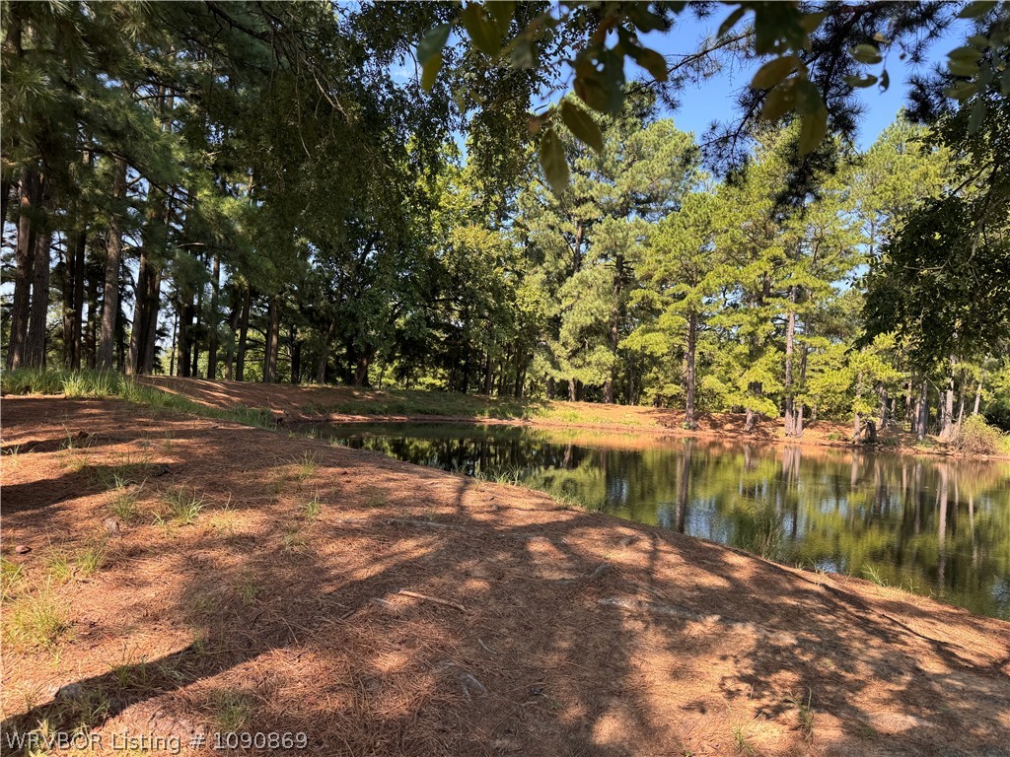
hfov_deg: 71.6
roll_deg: -3.1
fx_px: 700
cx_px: 505
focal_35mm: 24
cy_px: 378
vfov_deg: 56.8
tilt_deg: +2.2
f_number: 1.78
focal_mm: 6.76
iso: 80
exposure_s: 1/773
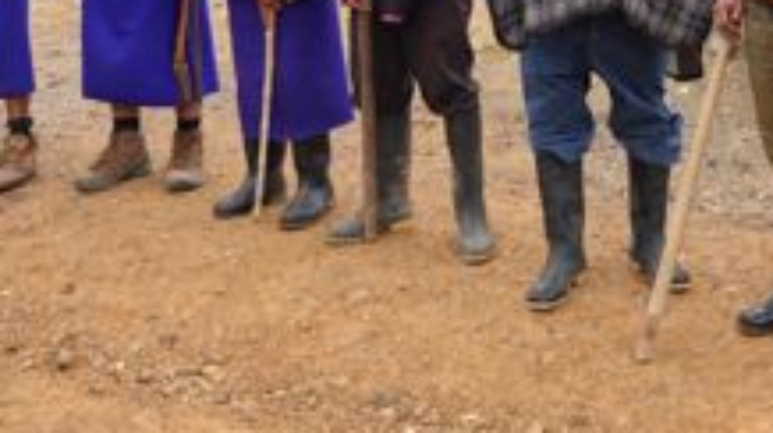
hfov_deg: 27.8
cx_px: 656
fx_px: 1515
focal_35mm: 74
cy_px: -199
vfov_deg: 15.2
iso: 200
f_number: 4
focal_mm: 24
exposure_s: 1/160
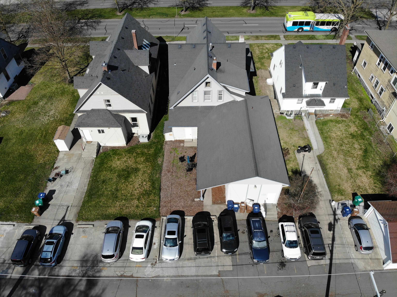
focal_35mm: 24
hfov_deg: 71.6
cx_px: 198
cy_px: 148
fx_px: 275
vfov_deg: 56.8
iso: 114
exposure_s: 1/1417
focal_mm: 4.5
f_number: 2.8
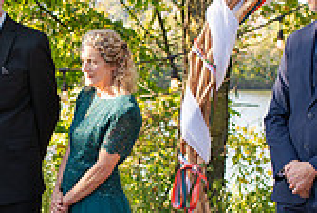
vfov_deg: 9.6
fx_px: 1261
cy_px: 212
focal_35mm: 143
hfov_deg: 14.3
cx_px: 70
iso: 500
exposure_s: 1/1000
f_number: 3.5
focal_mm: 35
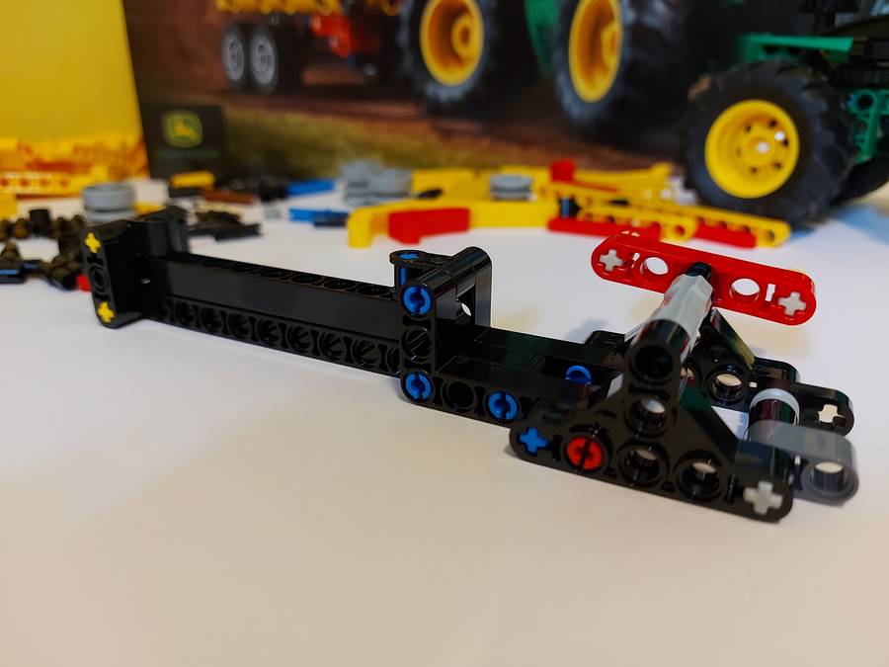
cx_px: 444
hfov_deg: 71.6
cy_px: 334
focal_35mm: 24
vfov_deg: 56.8
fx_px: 616
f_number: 1.8
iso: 200
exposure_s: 1/33
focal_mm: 5.23
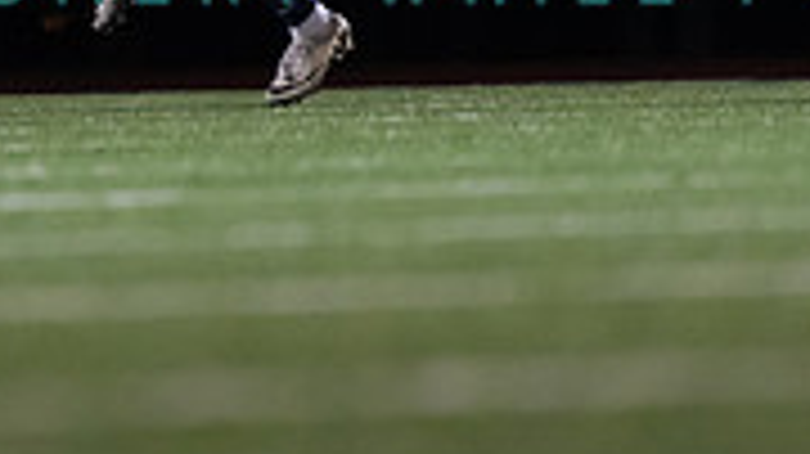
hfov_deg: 2.0
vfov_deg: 1.1
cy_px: -317
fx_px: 23419
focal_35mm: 1091
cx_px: -14
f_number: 2.8
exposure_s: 1/1000
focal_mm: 200
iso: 2500
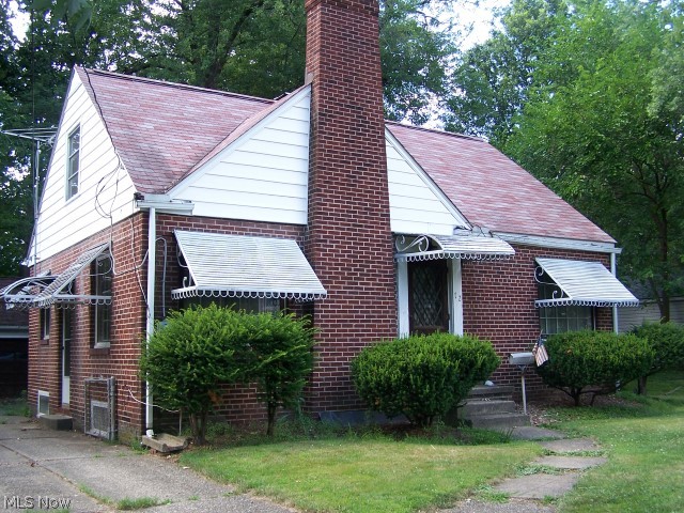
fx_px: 751
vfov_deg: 37.7
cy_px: 256
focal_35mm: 38
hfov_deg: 49.0
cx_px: 342
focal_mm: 6.3
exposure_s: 1/100
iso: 80
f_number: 2.8
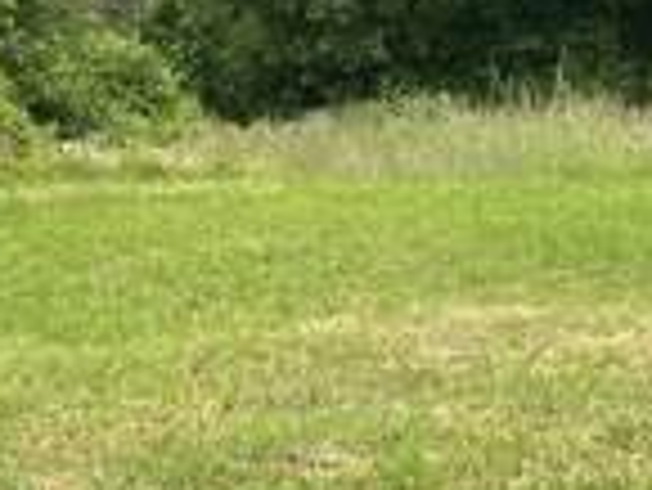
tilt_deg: -8.7
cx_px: 378
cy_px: 171
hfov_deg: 13.8
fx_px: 2696
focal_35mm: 143
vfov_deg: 10.4
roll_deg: -1.4
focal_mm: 5.7
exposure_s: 1/1724
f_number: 1.5
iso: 50
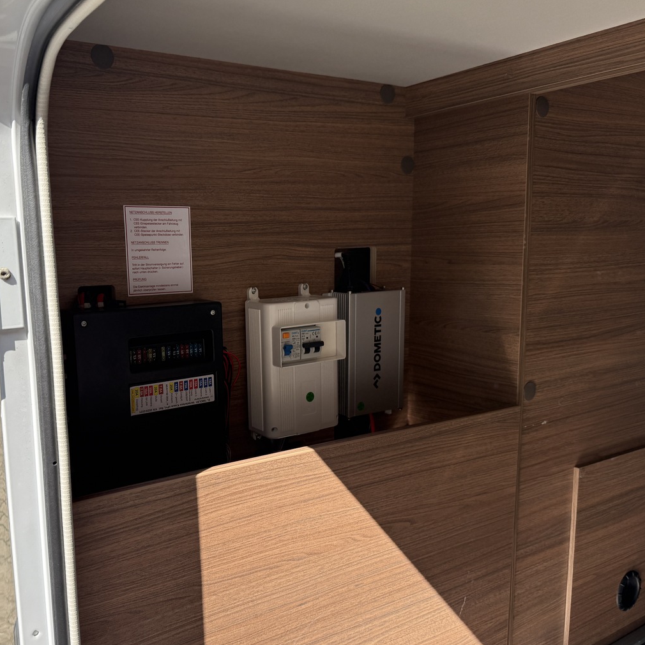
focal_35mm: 30
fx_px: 632
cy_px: 339
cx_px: 238
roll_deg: +0.1
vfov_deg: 54.0
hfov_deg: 53.4
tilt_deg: -9.7
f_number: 1.78
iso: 100
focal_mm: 6.76
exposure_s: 1/1410
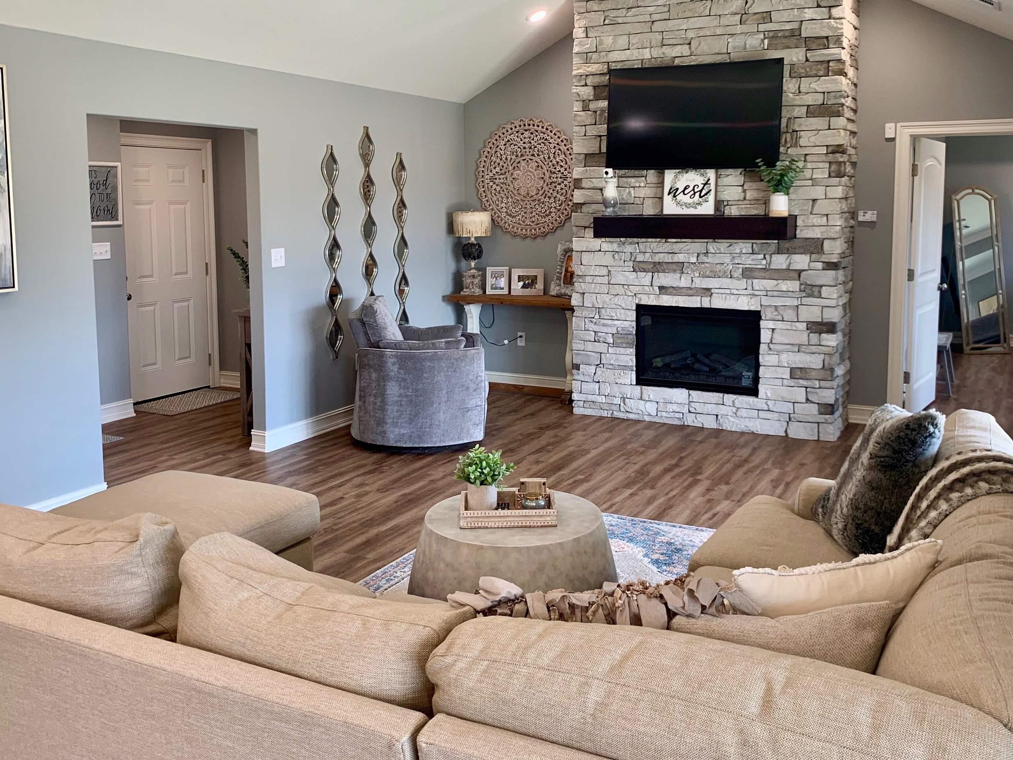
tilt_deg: -5.4
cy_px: 307
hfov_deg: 56.7
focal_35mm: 32
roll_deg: -1.1
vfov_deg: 44.0
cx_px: 547
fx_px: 936
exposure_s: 1/60
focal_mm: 4.25
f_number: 1.8
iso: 64
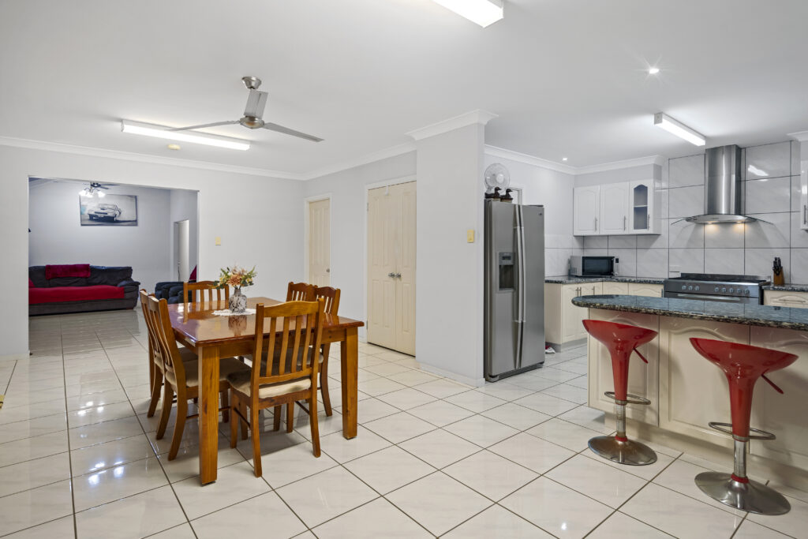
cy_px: 270
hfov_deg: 90.0
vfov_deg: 67.4
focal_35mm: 18
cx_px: 404
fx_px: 404
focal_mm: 18
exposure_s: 1/3
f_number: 7.1
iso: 800
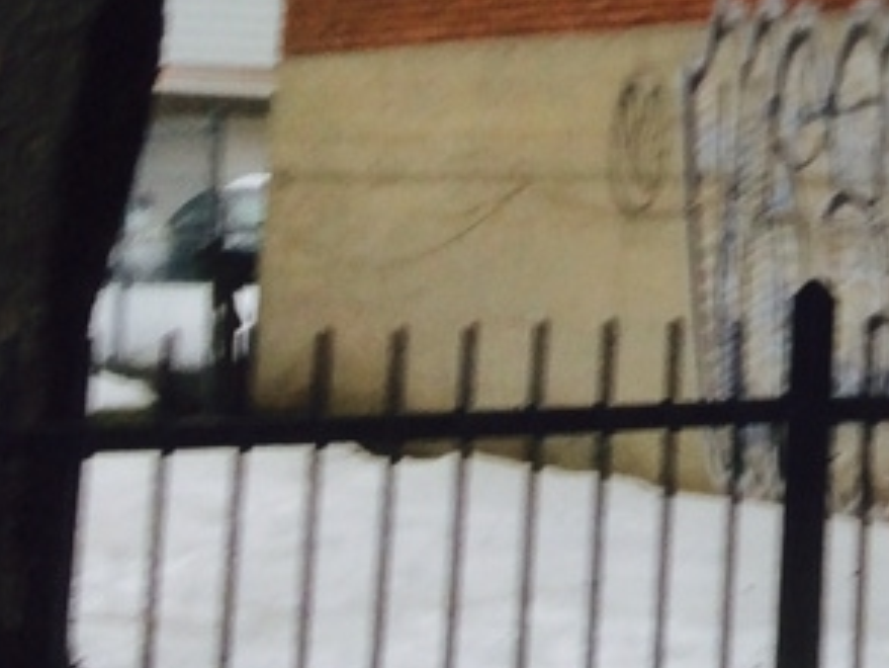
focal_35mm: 131
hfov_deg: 13.3
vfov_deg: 10.8
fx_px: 3366
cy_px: -428
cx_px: 1681
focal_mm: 4.12
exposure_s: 1/61
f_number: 2.2
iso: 32
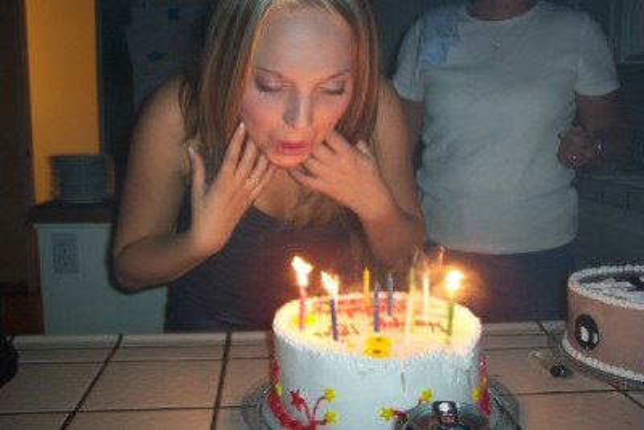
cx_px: 322
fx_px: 680
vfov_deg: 35.1
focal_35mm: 38
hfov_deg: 50.7
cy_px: 215
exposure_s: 1/10
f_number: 2.8
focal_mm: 8
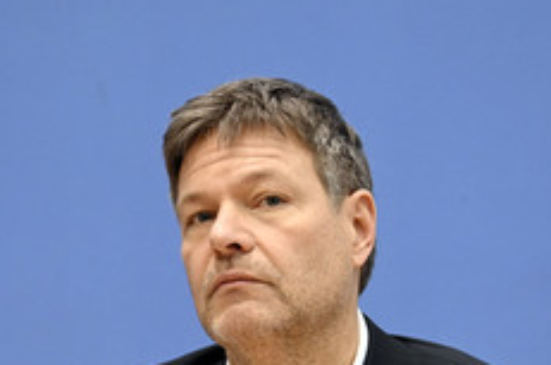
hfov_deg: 11.7
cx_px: 244
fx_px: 2688
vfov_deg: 7.7
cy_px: 346
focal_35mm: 176
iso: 5000
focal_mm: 90
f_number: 5.6
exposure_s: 1/500
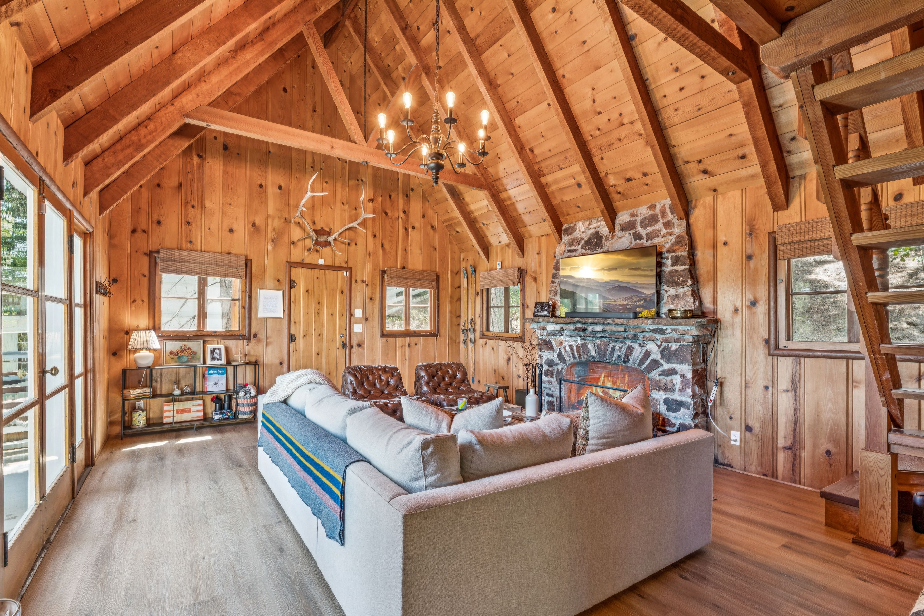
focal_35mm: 16
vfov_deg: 72.1
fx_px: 424
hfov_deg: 95.0
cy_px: 308
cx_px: 462
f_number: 13
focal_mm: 16.5
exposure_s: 1/1.25
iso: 100
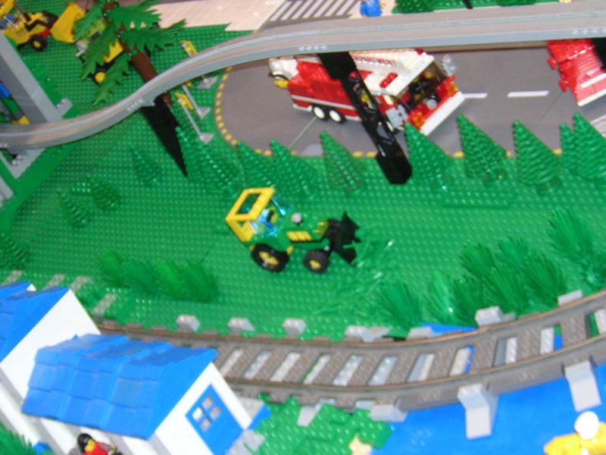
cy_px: 228
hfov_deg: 20.2
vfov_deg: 15.2
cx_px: 303
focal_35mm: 97
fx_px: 1698
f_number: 4.4
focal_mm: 12.6
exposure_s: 1/60.1
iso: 347
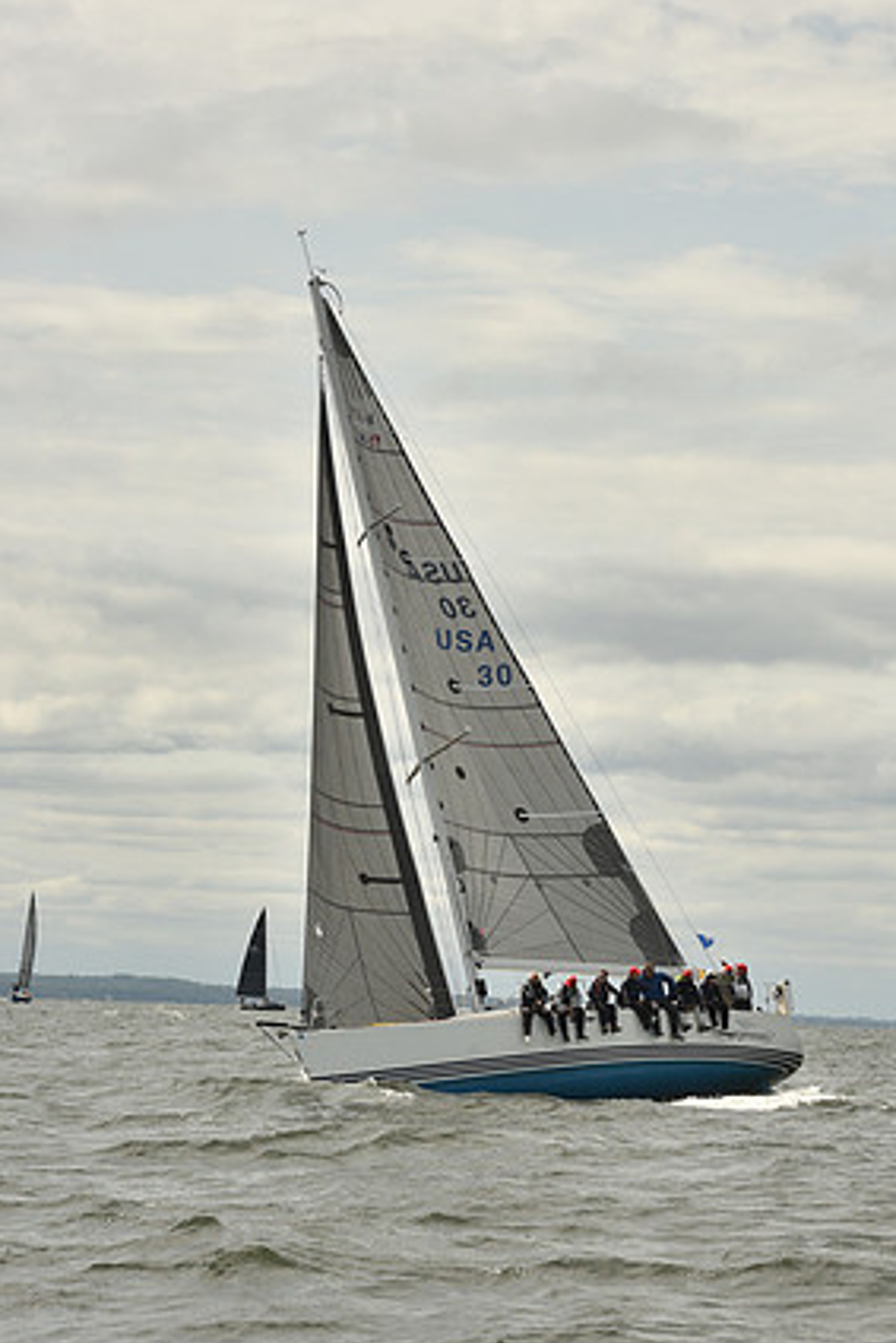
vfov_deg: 15.8
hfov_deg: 10.6
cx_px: 476
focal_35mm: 130
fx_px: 4849
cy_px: 681
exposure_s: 1/800
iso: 250
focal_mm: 95
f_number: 10
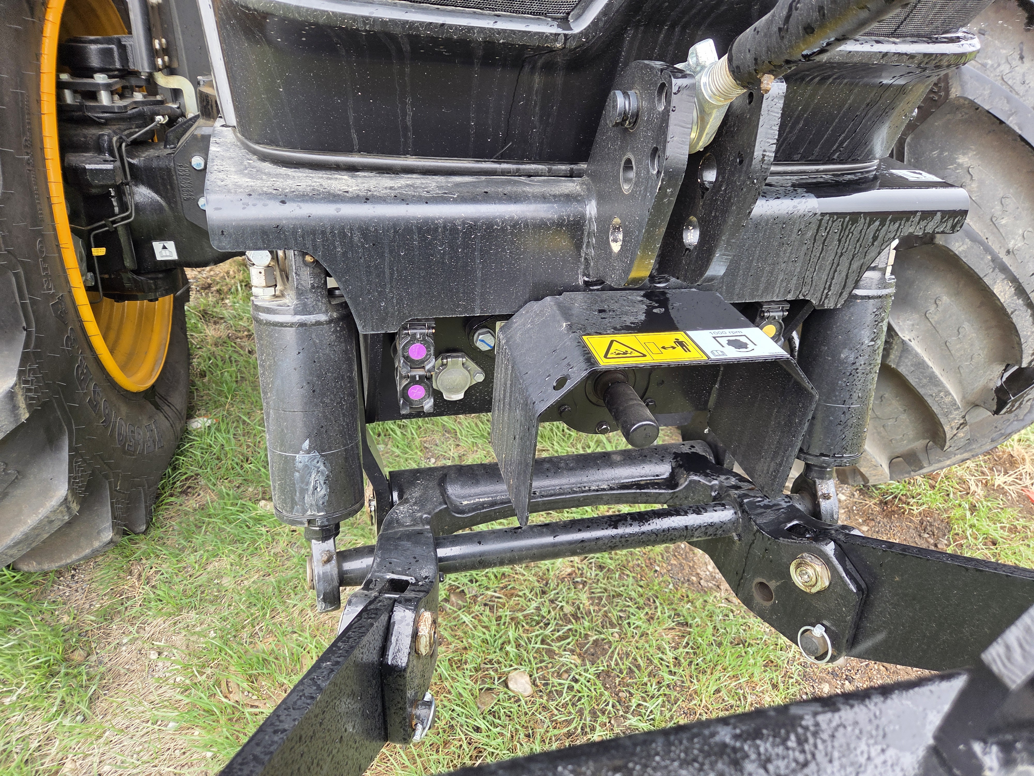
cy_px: 388
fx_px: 687
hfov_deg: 73.9
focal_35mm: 23
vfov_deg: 58.9
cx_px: 517
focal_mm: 5.4
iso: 80
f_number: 1.8
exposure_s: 1/180
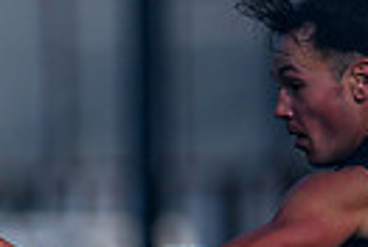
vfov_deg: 0.4
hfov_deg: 0.6
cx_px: -534
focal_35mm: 3691
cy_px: 310
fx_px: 37816
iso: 110
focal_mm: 500
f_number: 4
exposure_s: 1/2000
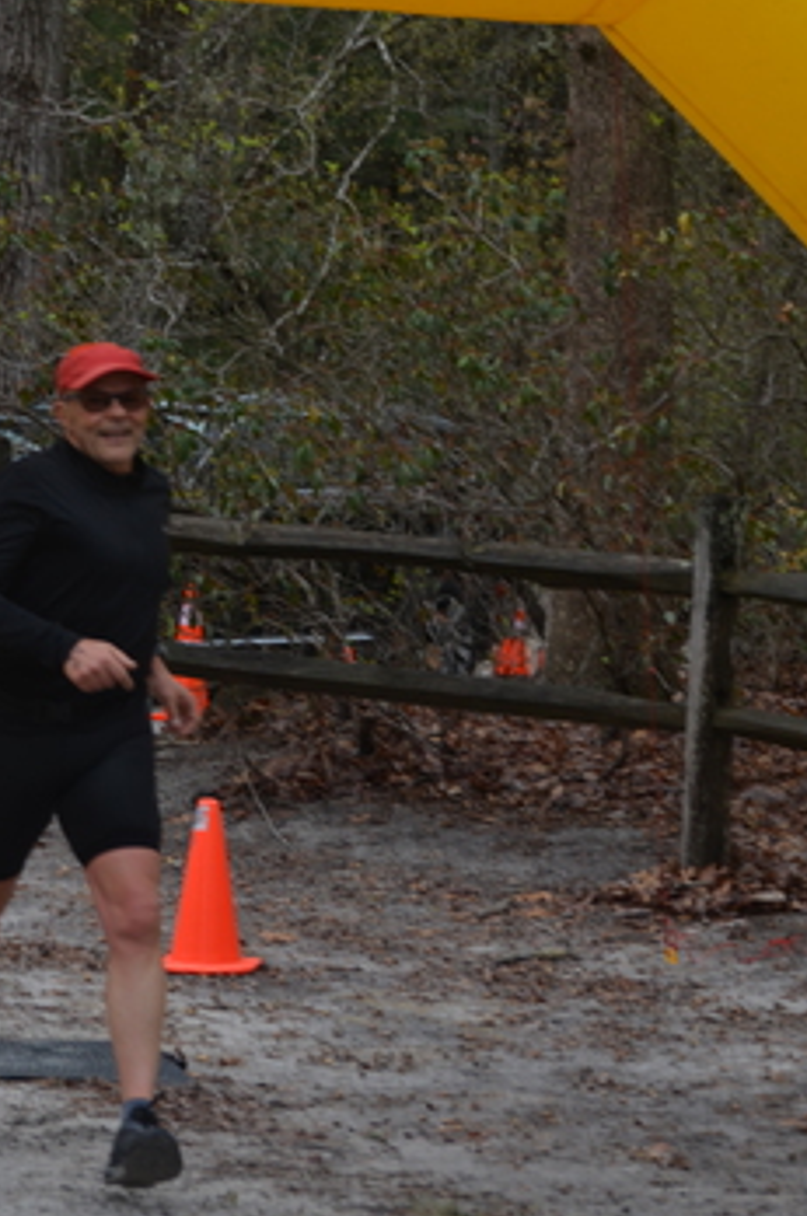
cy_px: 496
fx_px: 5429
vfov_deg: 12.8
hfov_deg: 8.5
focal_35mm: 161
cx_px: 224
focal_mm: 68
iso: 200
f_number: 5.6
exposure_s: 1/500
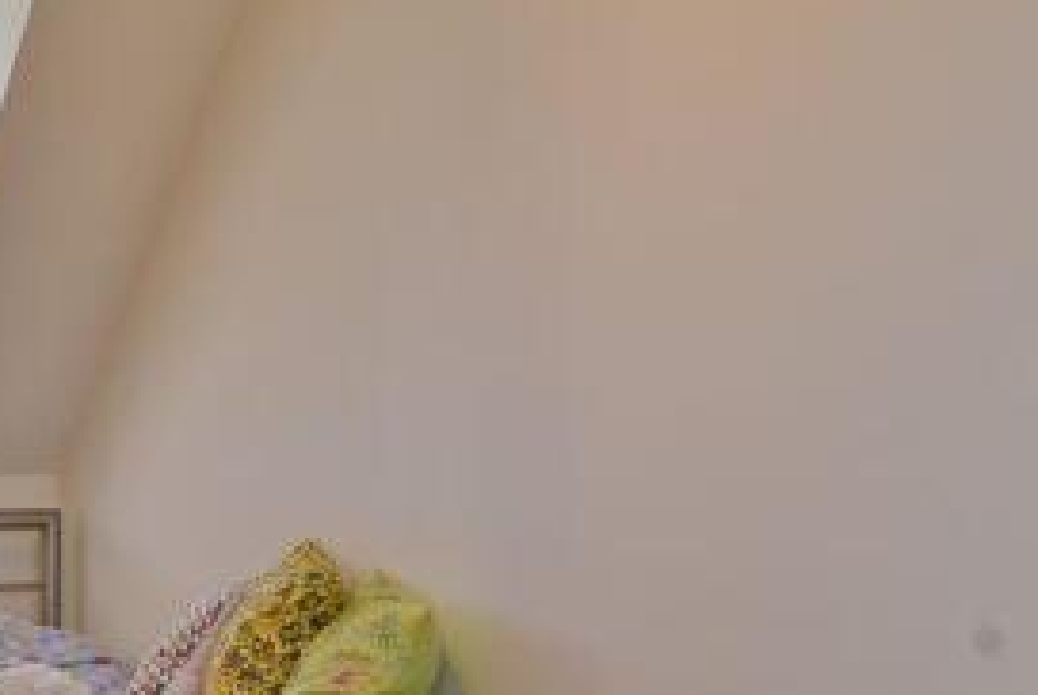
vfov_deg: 20.7
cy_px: 548
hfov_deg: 28.0
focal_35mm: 65
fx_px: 1876
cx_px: -120
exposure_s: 1/5
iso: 280
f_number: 13
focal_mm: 18
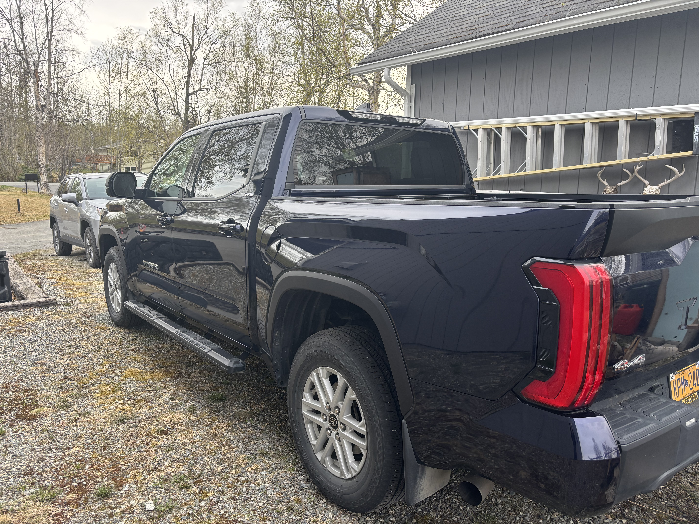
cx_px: 350
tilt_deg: -9.6
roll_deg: -1.7
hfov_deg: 67.3
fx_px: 525
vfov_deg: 53.1
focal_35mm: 26
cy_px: 262
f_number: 1.6
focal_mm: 5.96
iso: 64
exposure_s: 1/127
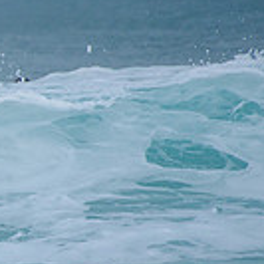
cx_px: -294
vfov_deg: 0.9
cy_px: 150
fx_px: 15997
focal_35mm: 1854
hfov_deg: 0.9
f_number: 5.6
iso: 450
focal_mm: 500
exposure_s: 1/2000
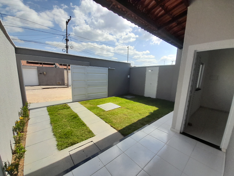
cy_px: 88
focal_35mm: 13
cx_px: 117
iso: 40
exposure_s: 1/1340
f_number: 2.2
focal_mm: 1.13
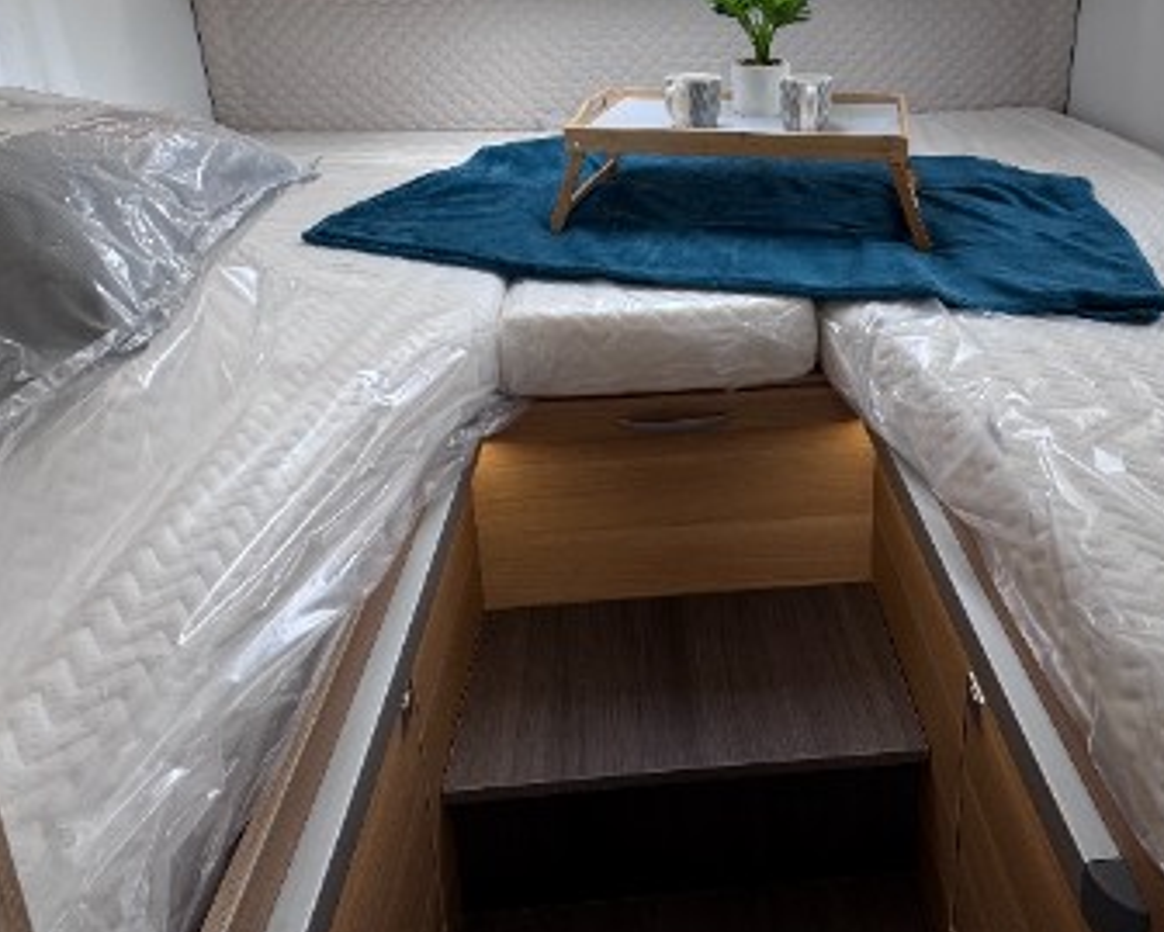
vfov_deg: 50.8
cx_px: 717
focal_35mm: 26
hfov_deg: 65.2
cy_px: 156
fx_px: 896
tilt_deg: -11.4
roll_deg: +0.1
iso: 50
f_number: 2.2
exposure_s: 1/99
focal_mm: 2.22
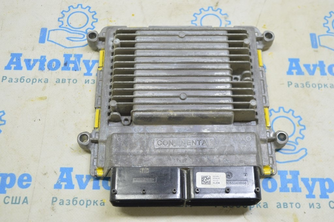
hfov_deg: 45.0
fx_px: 403
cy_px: 111
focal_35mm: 44
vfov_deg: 30.8
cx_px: 167
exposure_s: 1/20
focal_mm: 29
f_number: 5.6
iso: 400
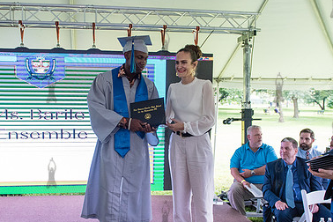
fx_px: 379
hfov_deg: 47.2
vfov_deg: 32.5
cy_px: 138
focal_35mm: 41
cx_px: 137
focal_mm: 24
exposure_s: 1/800
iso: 2500
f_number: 4
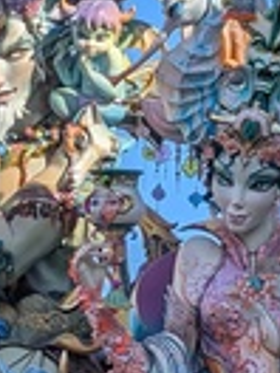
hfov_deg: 6.6
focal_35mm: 223
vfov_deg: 8.9
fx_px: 2405
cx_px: 283
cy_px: 82
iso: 20
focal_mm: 6.9
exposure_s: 1/1056
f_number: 1.68
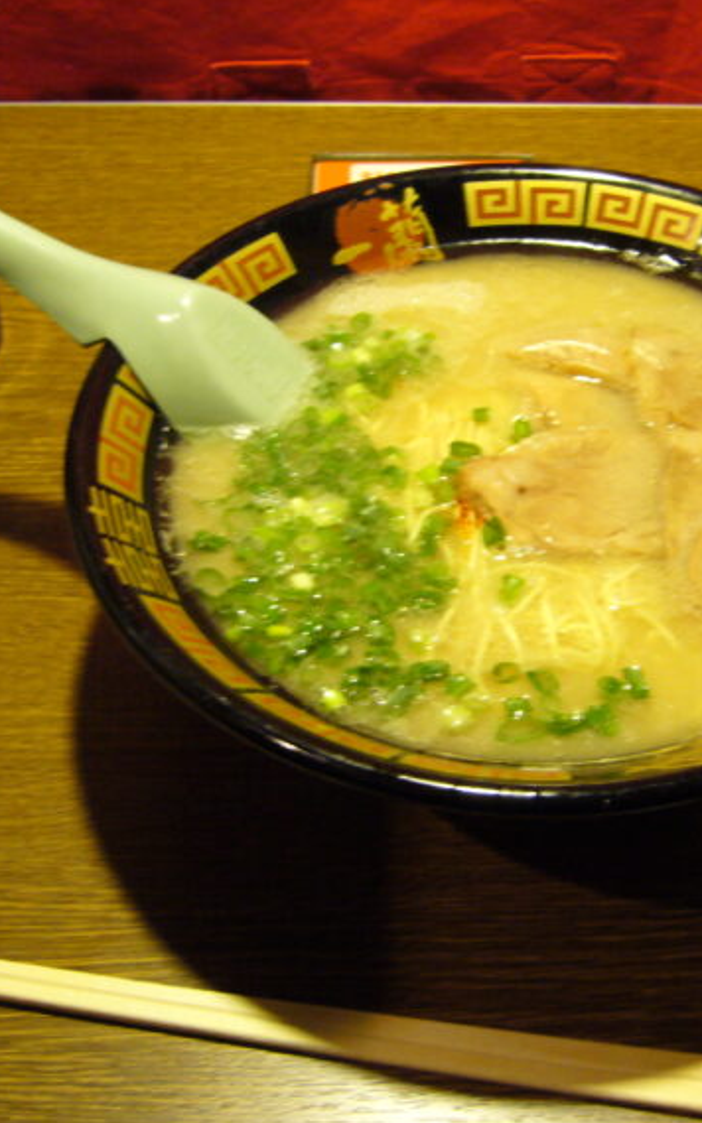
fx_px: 1531
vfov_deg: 40.3
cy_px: 563
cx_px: 483
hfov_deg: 25.6
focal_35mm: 50
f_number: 2.8
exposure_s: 1/4
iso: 200
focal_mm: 5.8
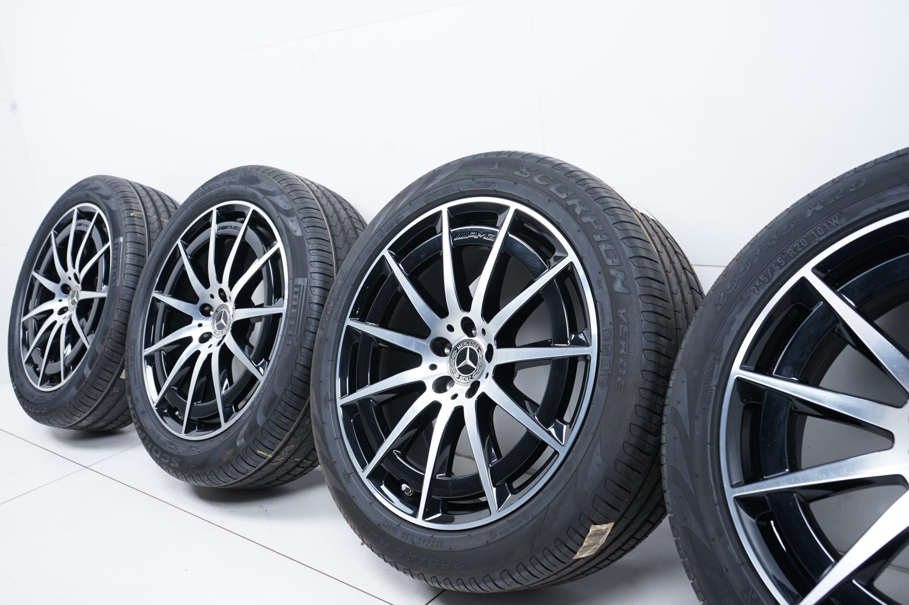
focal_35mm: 31
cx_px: 454
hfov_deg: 60.3
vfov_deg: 42.3
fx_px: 782
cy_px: 302
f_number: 7.1
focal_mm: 31
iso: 250
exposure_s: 1/125
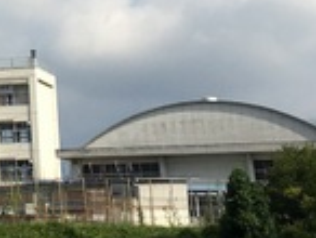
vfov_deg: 11.0
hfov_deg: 14.9
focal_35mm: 127
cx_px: -78
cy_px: -175
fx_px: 1161
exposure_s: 1/2331
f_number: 2.2
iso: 25
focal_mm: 4.15
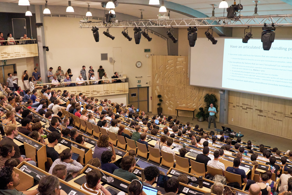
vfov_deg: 36.9
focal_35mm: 36
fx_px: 292
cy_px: 98
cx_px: 146
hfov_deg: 53.1
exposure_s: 1/160
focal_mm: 24
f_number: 4
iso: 5000
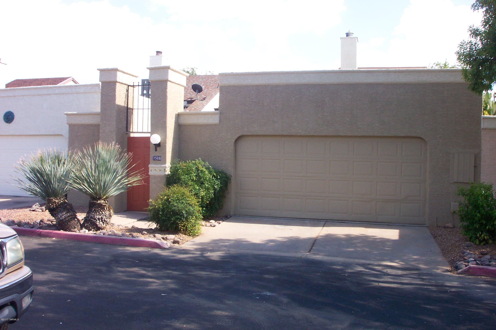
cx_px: 248
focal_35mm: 35
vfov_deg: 37.9
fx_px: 482
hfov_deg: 54.4
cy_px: 165
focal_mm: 7.5
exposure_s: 1/60
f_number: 9.5
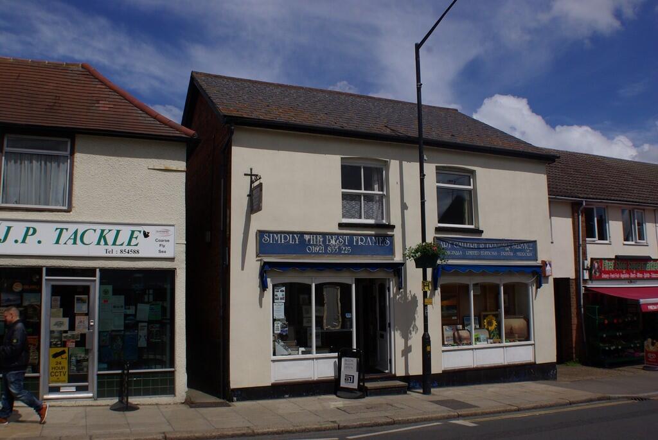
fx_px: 714
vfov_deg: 34.3
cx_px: 329
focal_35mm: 39
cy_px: 220
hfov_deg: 49.5
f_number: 9.5
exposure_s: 1/750
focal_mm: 26
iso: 100
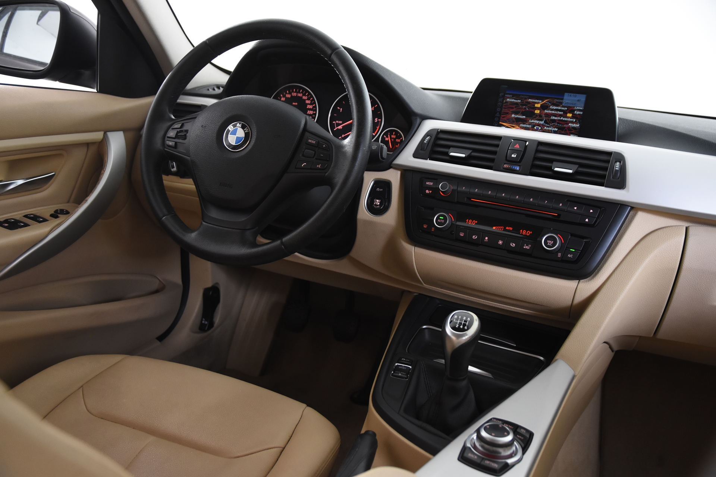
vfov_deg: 40.0
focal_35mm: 33
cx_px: 358
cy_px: 238
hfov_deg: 57.2
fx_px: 656
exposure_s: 1/40
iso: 1600
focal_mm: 22
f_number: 3.2
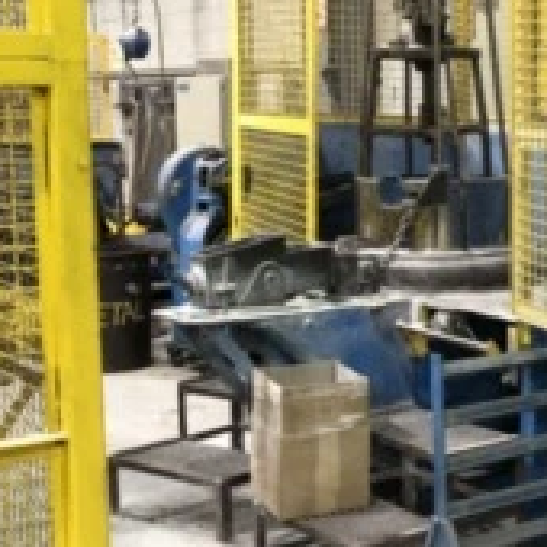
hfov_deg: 22.9
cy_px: 262
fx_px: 1305
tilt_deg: -6.7
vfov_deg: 23.7
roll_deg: +2.0
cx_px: 518
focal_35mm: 73
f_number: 1.8
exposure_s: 1/15
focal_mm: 4
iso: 100
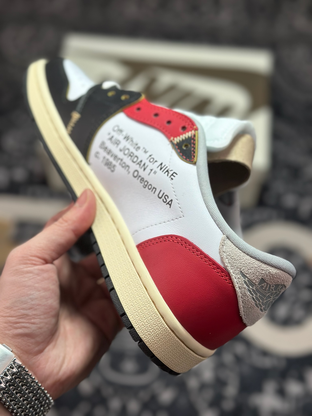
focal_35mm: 48
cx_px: 156
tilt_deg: -57.7
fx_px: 577
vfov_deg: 39.7
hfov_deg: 30.3
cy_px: 208
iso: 80
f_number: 1.78
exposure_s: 1/1541
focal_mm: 6.86
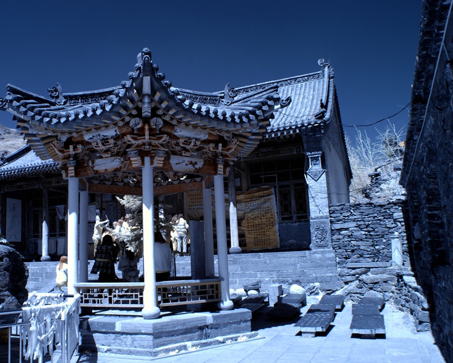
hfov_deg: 52.5
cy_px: 181
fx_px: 456
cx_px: 182
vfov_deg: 43.4
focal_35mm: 34
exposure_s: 1/80
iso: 100
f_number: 8
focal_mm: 20
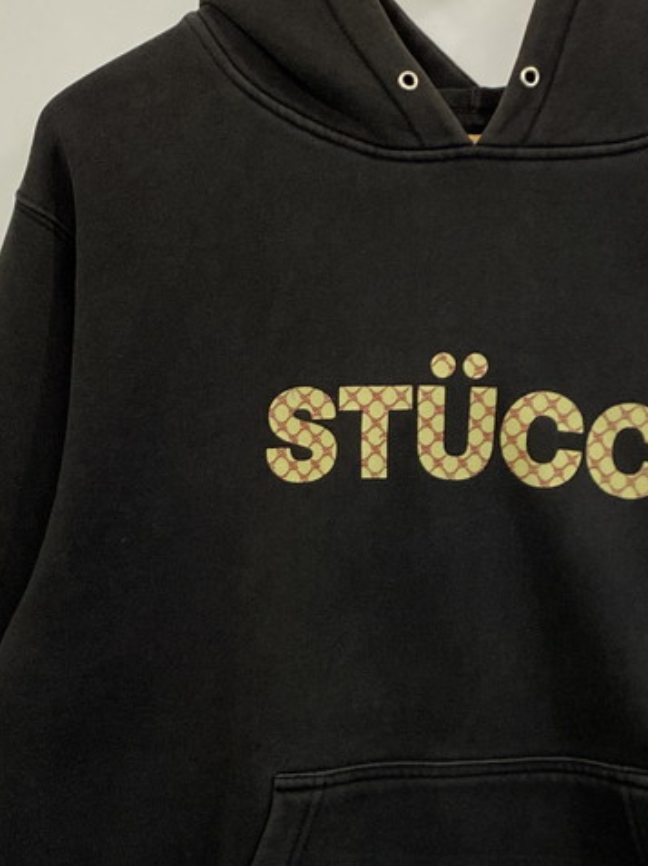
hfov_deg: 22.1
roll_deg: +1.1
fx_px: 1650
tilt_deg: -21.8
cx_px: 467
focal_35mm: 66
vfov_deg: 29.2
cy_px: 586
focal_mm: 4.25
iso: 125
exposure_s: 1/100
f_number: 1.8
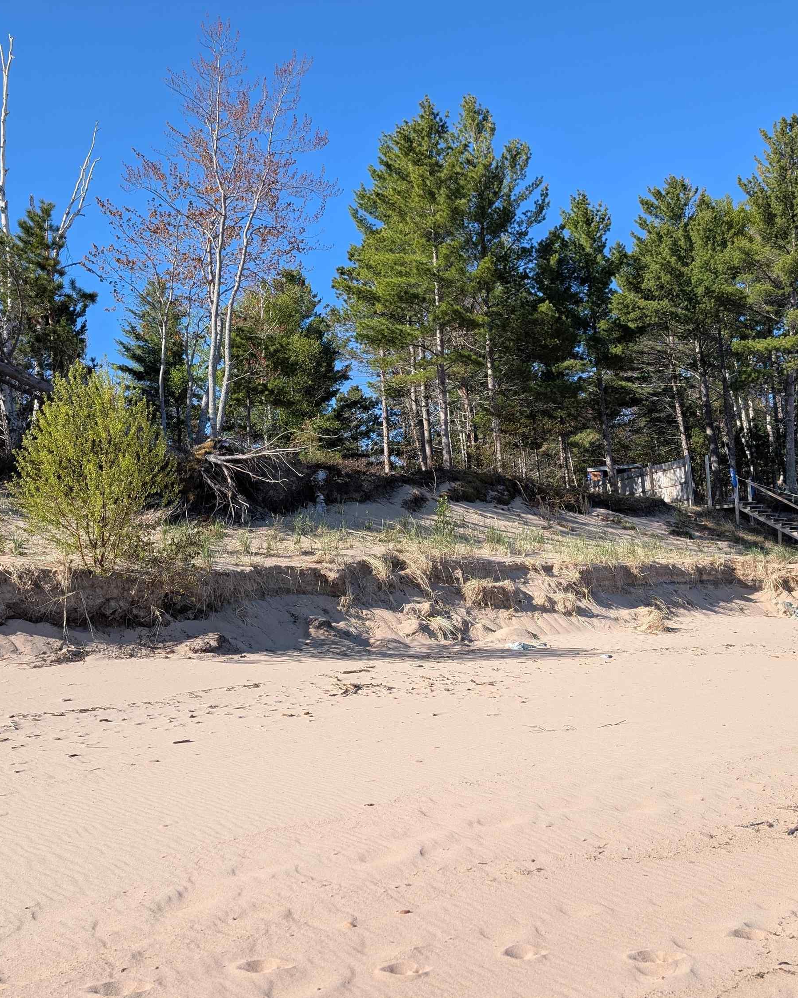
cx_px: 434
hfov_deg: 45.8
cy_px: 490
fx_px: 945
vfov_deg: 55.7
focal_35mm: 32
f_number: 1.68
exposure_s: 1/613
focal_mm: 6.9
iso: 21
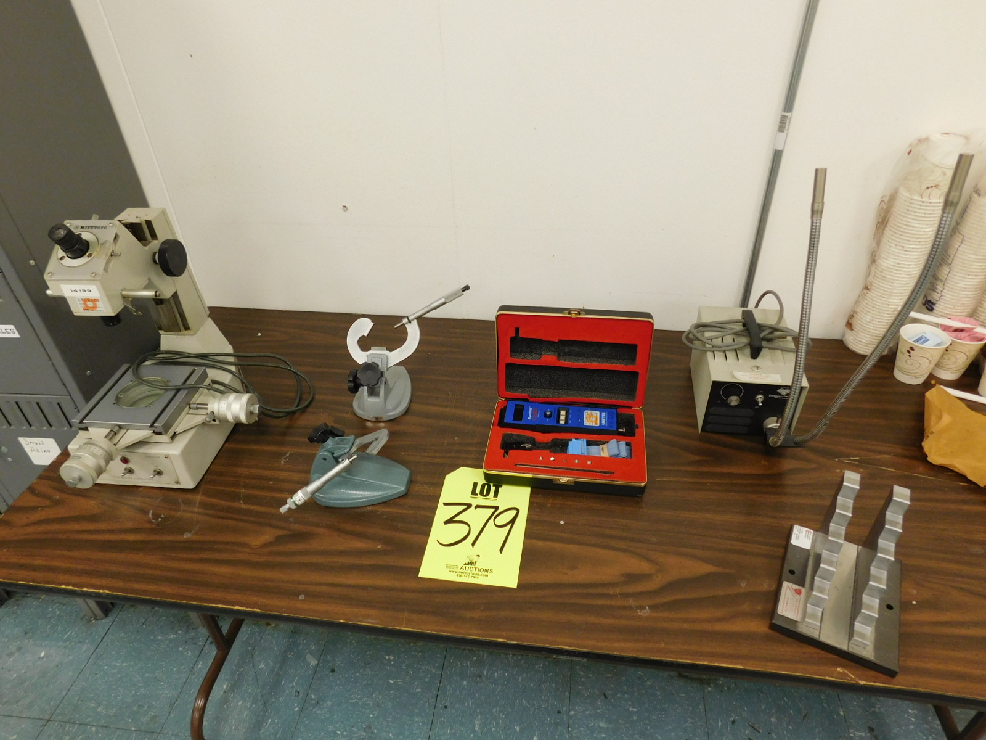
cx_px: 493
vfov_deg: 58.9
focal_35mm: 23
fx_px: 655
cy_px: 370
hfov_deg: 73.9
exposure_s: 1/30
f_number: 3
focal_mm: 4
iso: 200
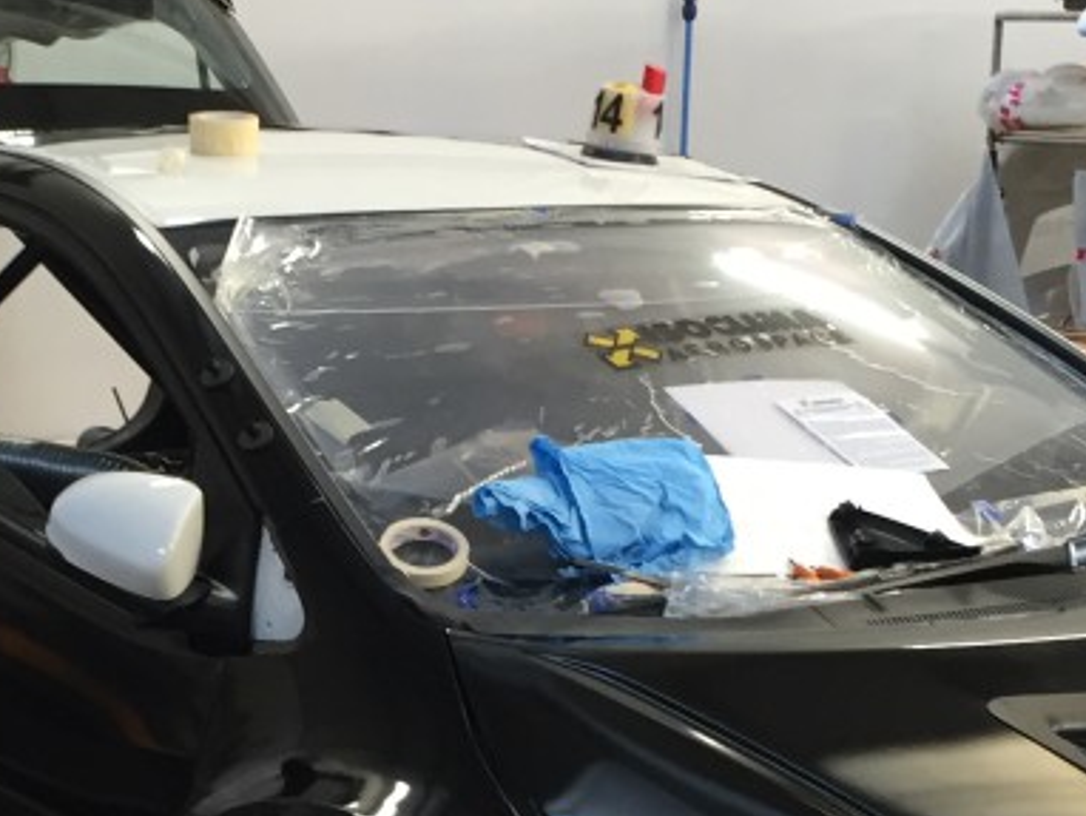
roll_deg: -0.5
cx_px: 299
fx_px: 2857
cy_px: 708
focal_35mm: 91
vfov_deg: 16.1
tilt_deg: -14.5
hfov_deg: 21.4
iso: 100
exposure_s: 1/33
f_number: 2.2
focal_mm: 4.15
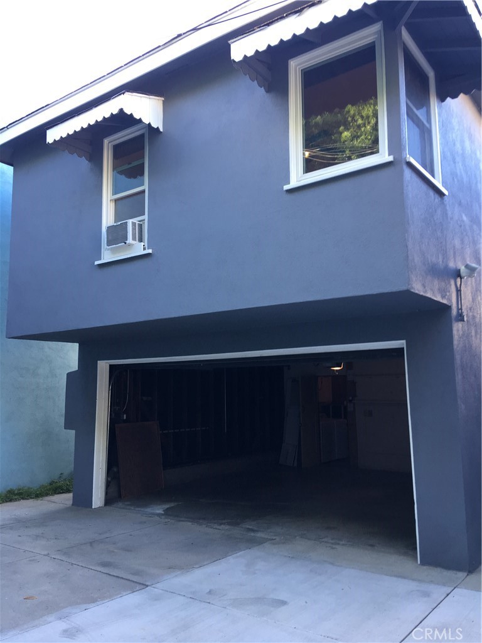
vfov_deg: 61.7
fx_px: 538
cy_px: 322
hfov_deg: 48.2
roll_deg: -0.1
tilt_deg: +9.3
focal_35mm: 29
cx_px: 241
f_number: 2.2
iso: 32
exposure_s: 1/60
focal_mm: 4.15
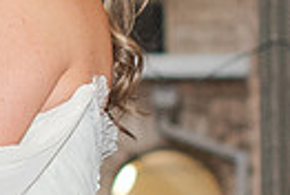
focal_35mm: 586
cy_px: 289
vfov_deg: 2.4
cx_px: -208
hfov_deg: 3.5
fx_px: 4731
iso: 800
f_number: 3.5
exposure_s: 1/200
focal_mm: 50
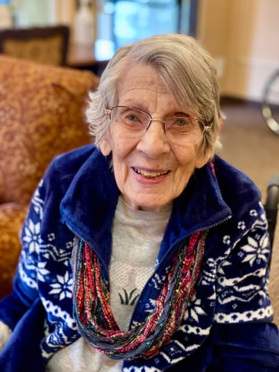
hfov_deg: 28.0
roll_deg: -2.2
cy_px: 186
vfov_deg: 36.8
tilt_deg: -18.9
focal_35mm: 52
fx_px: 559
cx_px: 140
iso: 400
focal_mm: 6
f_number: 2
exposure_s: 1/20
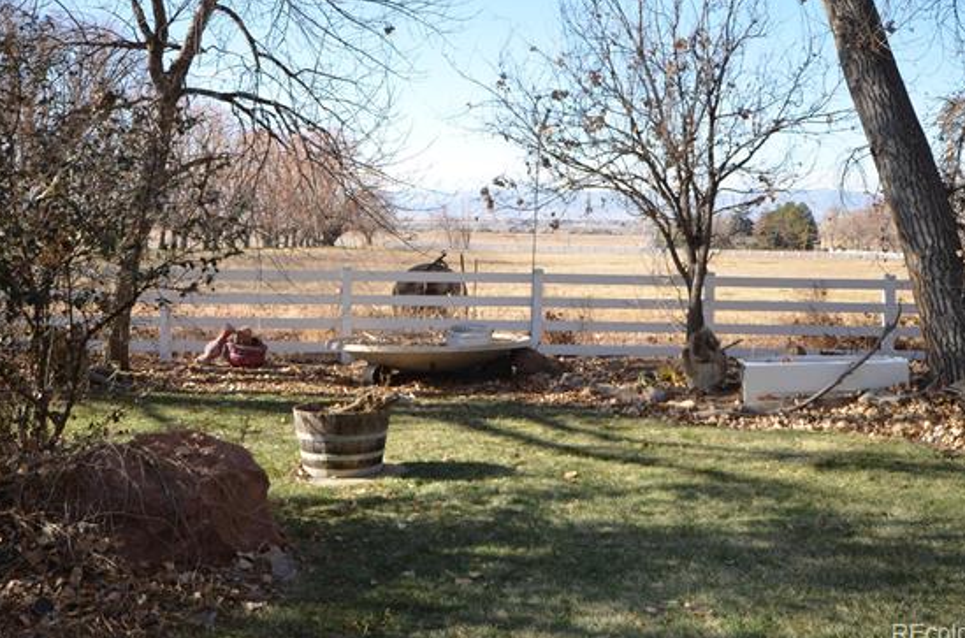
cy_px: 280
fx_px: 1123
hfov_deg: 46.5
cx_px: 469
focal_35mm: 42
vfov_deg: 31.7
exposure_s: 1/200
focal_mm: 24
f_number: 4.8
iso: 100
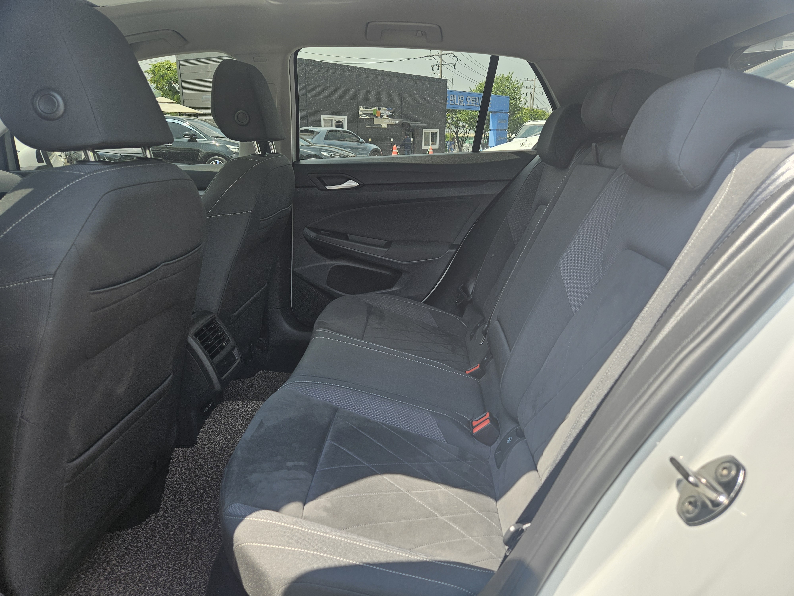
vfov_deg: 58.9
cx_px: 397
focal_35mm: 23
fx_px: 528
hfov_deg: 73.9
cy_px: 298
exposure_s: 1/222
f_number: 1.8
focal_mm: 5.4
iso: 25
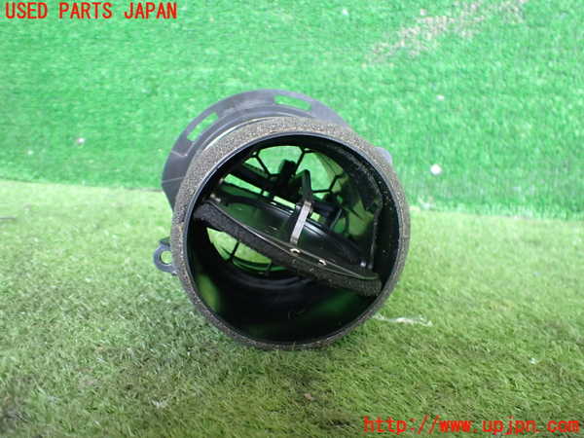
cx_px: 292
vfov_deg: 46.8
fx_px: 506
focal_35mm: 30
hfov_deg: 60.0
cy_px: 219
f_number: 2.3
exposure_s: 1/100
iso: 800
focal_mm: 5.4
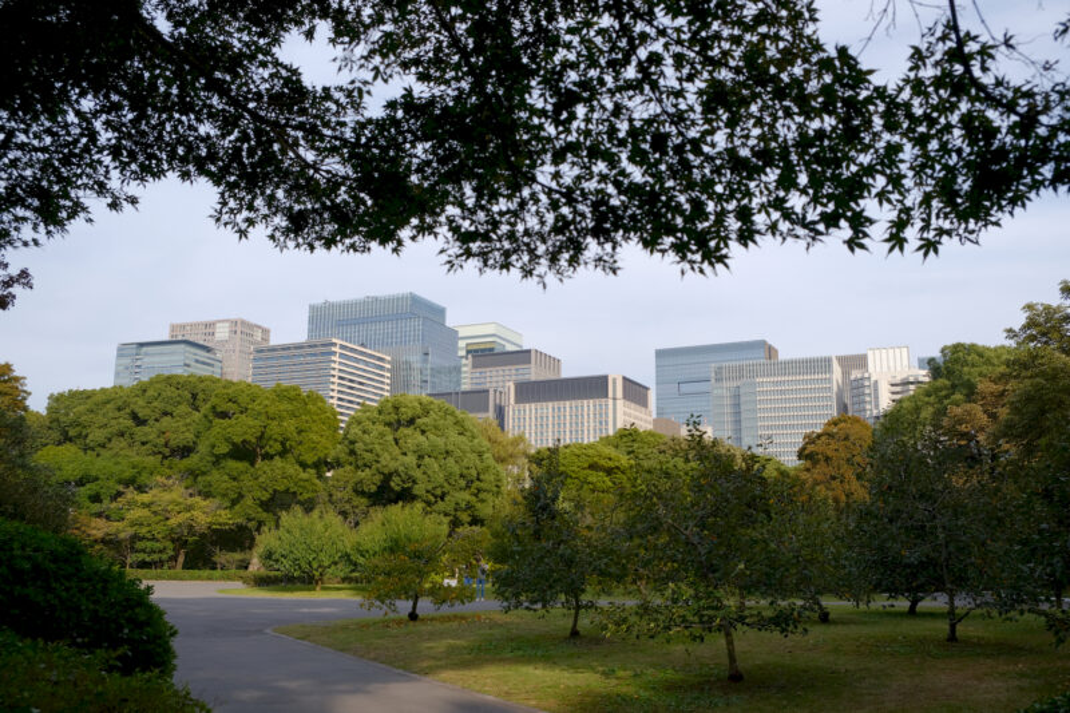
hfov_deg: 58.7
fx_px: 951
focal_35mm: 32
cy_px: 356
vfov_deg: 41.1
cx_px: 535
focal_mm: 21.4
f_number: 6.4
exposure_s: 1/250
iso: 160
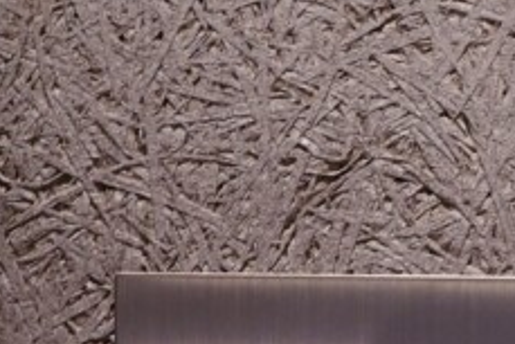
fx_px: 4051
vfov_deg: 4.8
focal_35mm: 283
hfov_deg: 7.1
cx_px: 879
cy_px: 776
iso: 320
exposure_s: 1/40
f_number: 2.8
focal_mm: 26
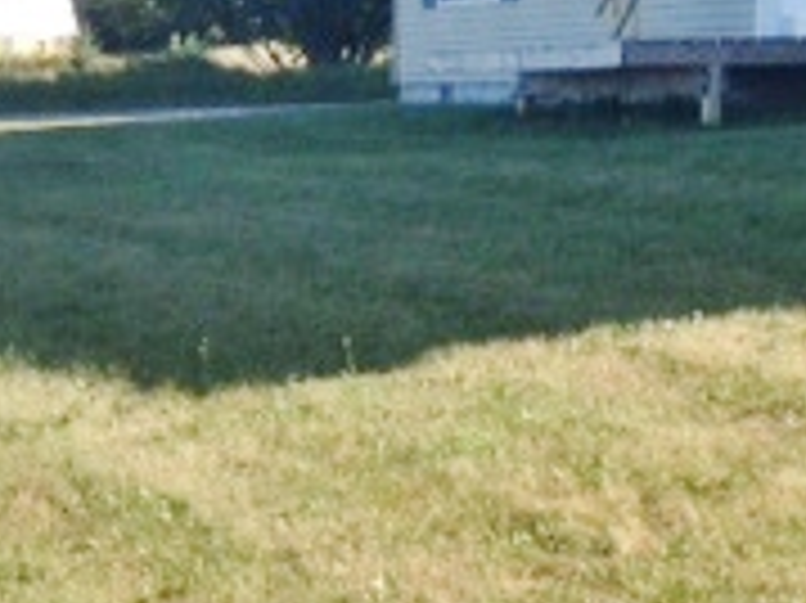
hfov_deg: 14.6
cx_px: 1252
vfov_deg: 11.6
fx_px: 2909
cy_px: -76
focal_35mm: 125
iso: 50
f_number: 2.4
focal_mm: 4.28
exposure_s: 1/746
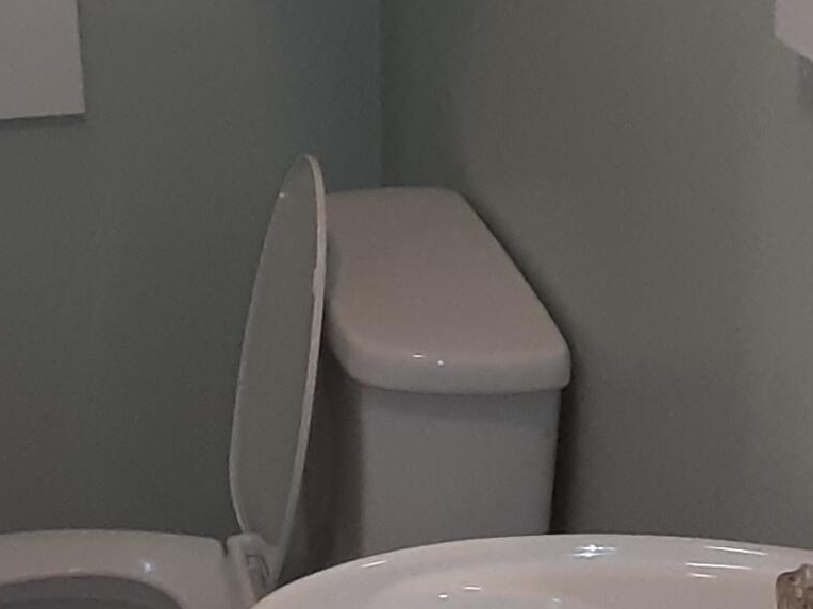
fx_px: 2490
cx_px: 347
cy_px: 125
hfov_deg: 18.5
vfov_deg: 13.9
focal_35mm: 106
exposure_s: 1/40
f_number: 1.9
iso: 200
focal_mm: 2.91
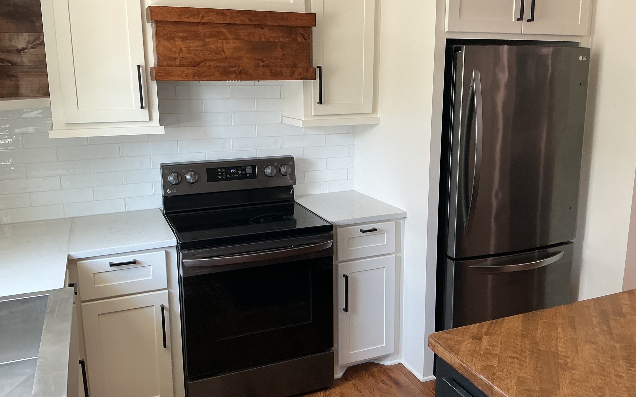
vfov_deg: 40.6
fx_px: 537
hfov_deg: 61.2
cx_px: 318
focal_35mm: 31
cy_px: 191
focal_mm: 3
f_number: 1.8
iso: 64
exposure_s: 1/60
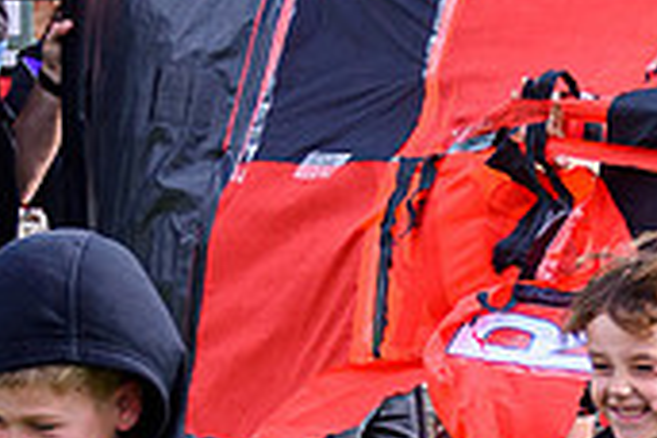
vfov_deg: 4.3
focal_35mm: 316
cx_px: 588
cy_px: 237
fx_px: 5767
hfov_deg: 6.5
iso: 100
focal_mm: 27
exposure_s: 1/400
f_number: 3
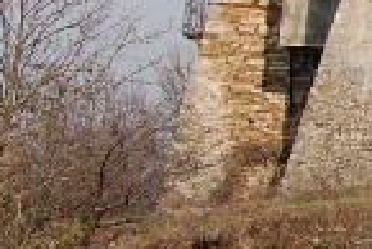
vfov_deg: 6.9
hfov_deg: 9.4
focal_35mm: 198
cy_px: -98
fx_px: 2048
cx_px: 865
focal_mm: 24
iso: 200
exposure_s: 1/400
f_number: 10
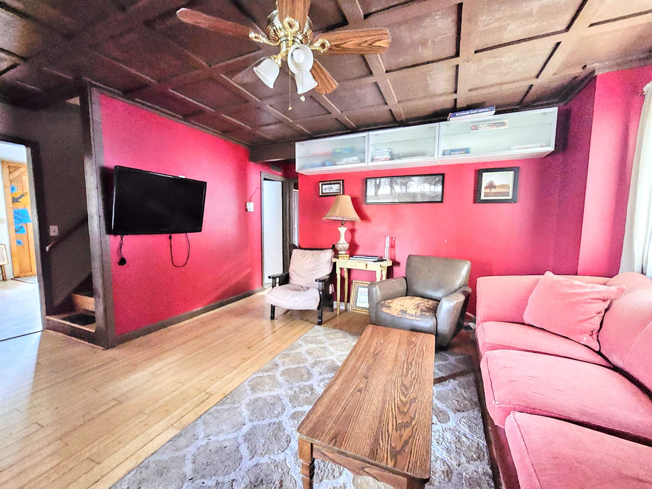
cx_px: 326
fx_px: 245
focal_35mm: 13
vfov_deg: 89.9
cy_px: 244
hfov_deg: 106.2
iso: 3200
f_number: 2.2
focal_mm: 2.2
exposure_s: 1/24
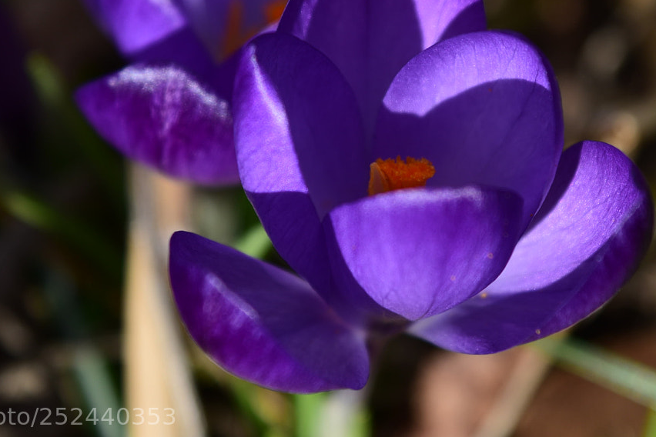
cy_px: 67
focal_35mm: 155
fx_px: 2823
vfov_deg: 8.8
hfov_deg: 13.2
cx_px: 389
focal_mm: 55
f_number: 5.6
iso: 100
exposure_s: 1/500
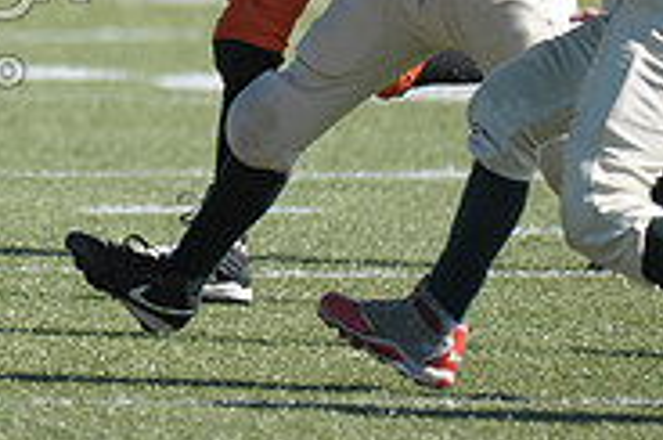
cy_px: -63
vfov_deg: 1.0
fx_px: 24359
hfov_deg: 1.6
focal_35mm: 1325
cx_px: -364
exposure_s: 1/2500
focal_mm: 280
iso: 640
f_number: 4
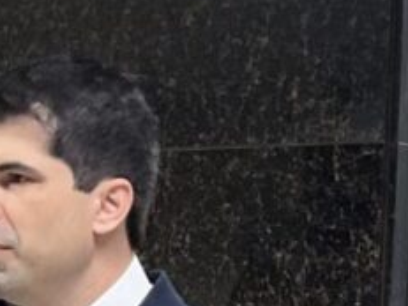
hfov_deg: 20.2
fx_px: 1143
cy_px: 486
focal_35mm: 97
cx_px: 212
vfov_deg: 14.1
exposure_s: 1/60
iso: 320
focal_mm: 5.1
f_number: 1.6
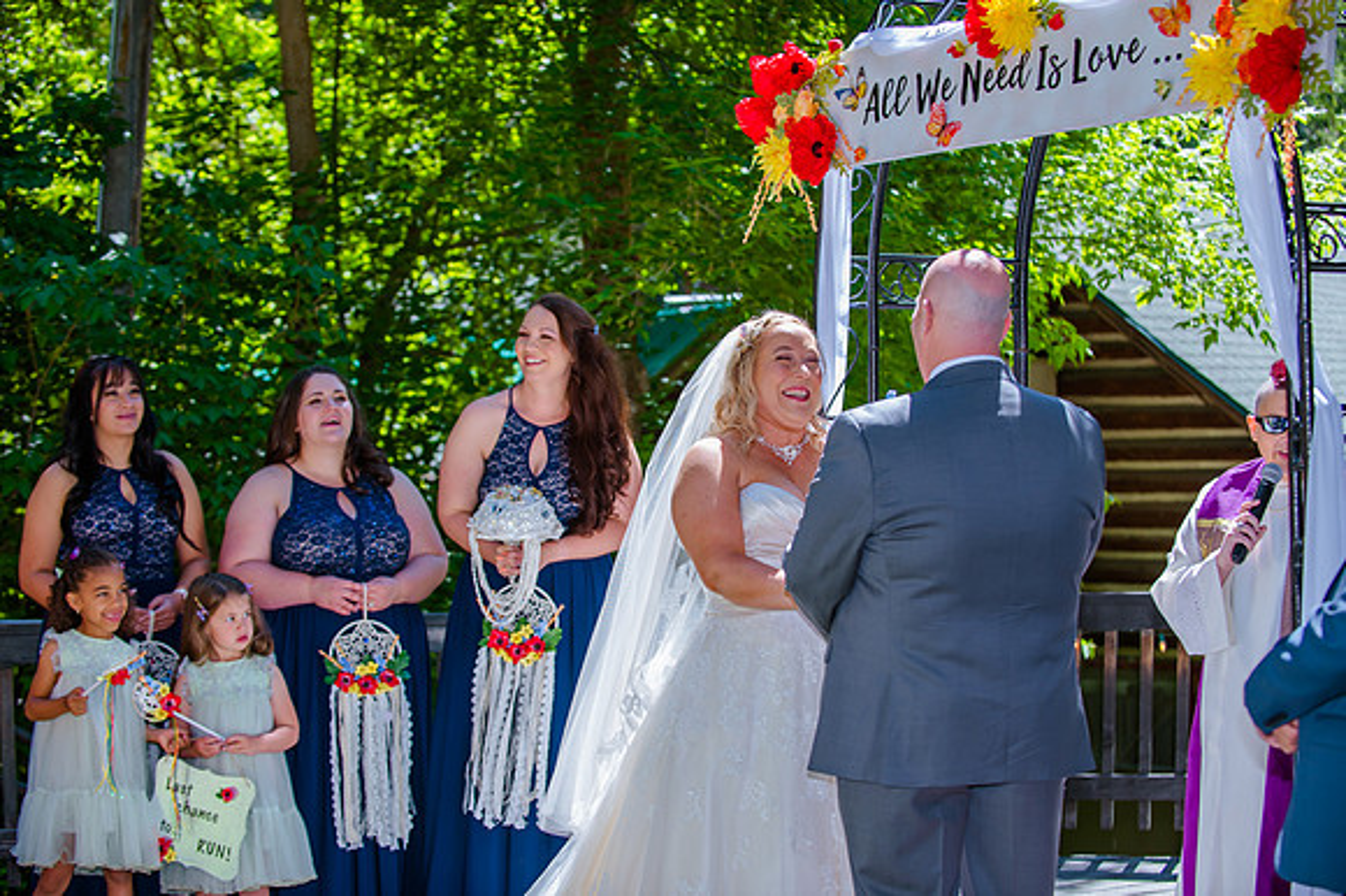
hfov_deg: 28.6
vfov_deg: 19.2
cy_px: 448
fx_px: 2644
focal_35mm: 71
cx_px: 677
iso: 200
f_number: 3.5
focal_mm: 70
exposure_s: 1/500
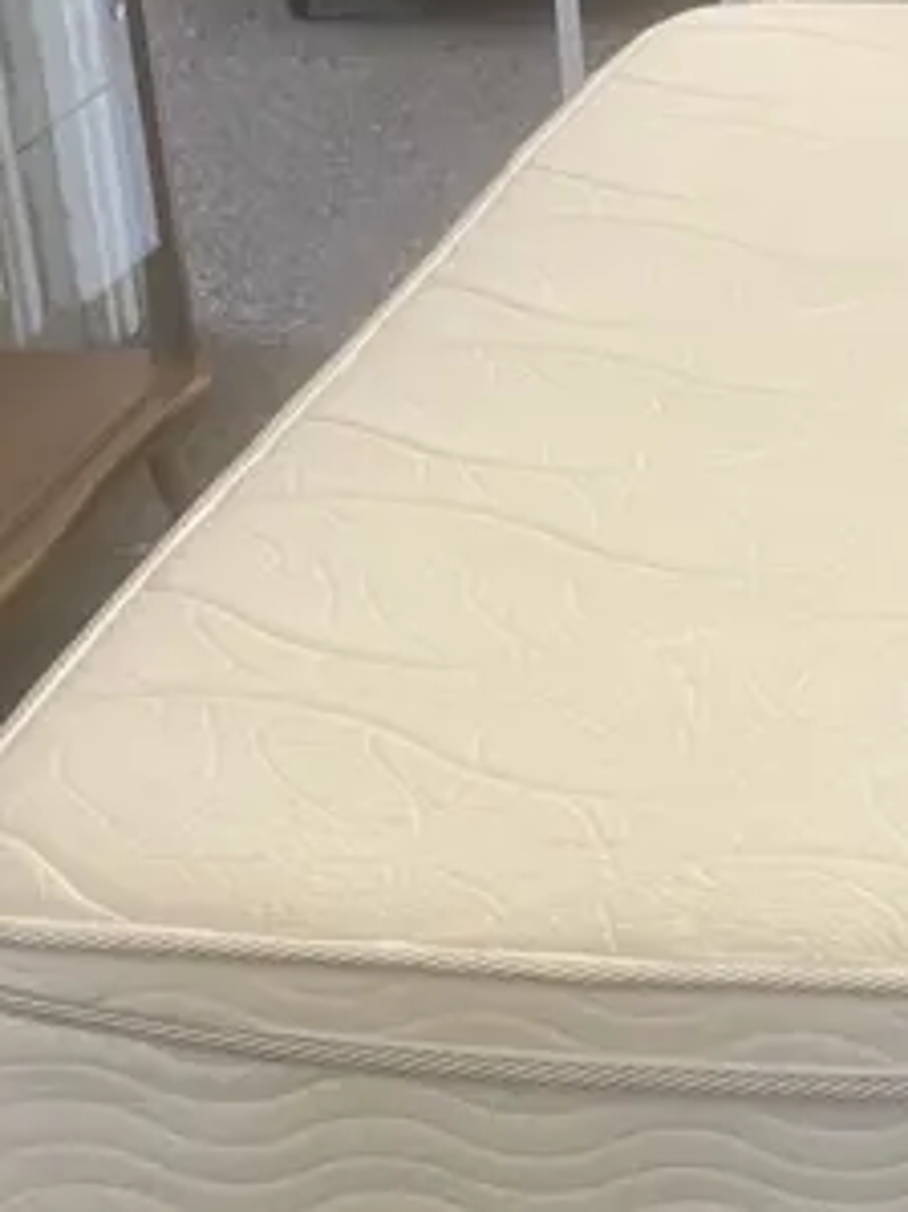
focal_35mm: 96
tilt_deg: -27.6
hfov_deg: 14.5
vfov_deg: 20.1
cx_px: 1297
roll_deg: -0.7
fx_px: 3360
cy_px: 1046
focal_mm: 3.99
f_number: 1.8
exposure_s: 1/50
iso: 100
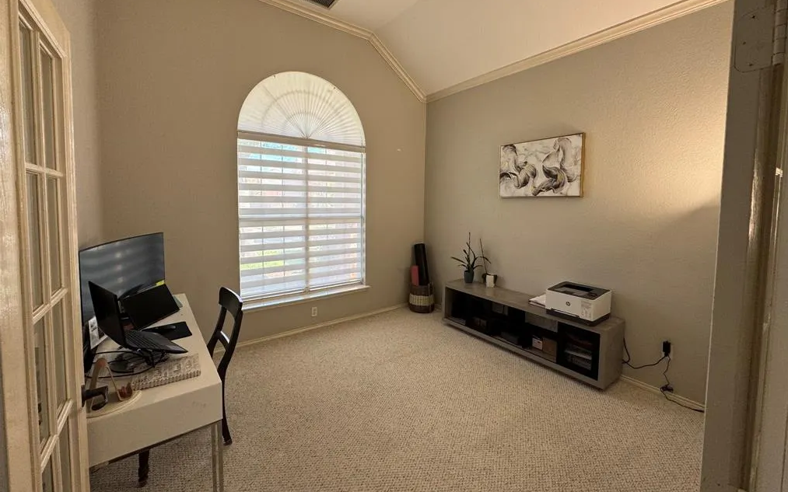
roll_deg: -0.8
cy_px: 220
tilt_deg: -3.0
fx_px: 322
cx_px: 398
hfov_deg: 101.5
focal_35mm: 15
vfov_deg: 74.6
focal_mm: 2.22
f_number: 2.2
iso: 100
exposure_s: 1/99
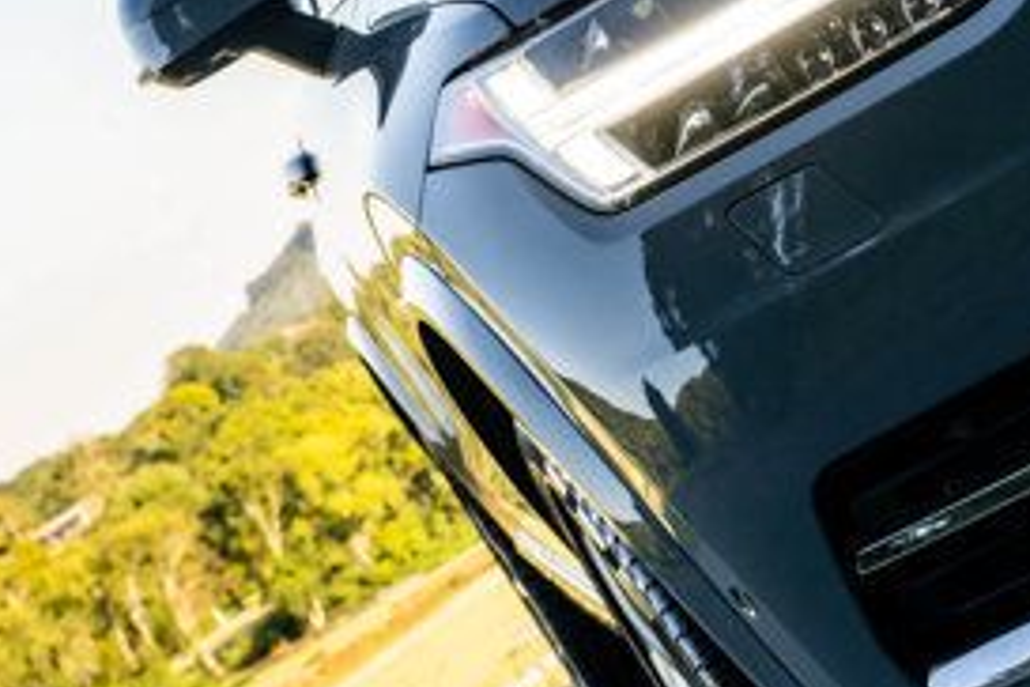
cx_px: 573
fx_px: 3891
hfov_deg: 15.1
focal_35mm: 136
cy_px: 130
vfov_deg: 10.1
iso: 500
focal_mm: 58
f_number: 11
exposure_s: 1/400
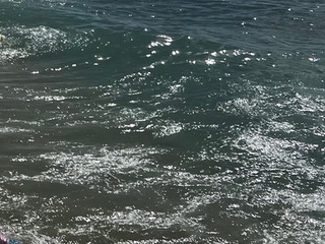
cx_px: -167
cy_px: -90
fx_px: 770
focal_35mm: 82
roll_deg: +2.0
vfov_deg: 16.8
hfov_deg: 20.4
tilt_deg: -2.4
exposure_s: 1/16393
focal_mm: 5.7
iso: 50
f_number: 1.5
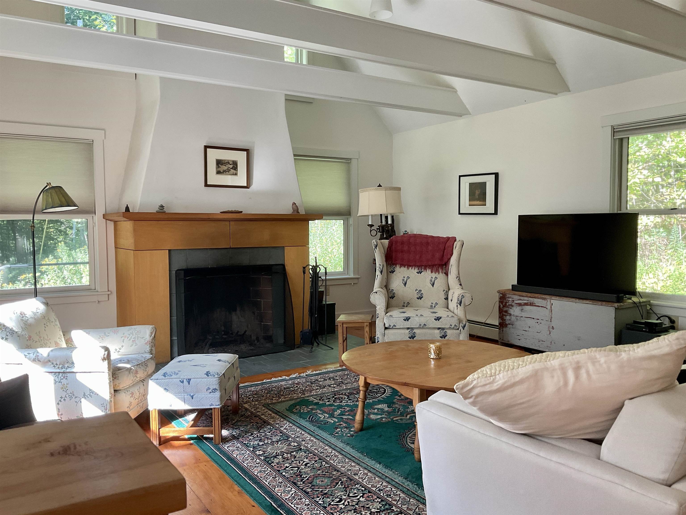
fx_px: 575
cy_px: 258
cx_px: 343
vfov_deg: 48.2
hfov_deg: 61.7
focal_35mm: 29
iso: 64
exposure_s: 1/60
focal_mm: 3
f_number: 1.8
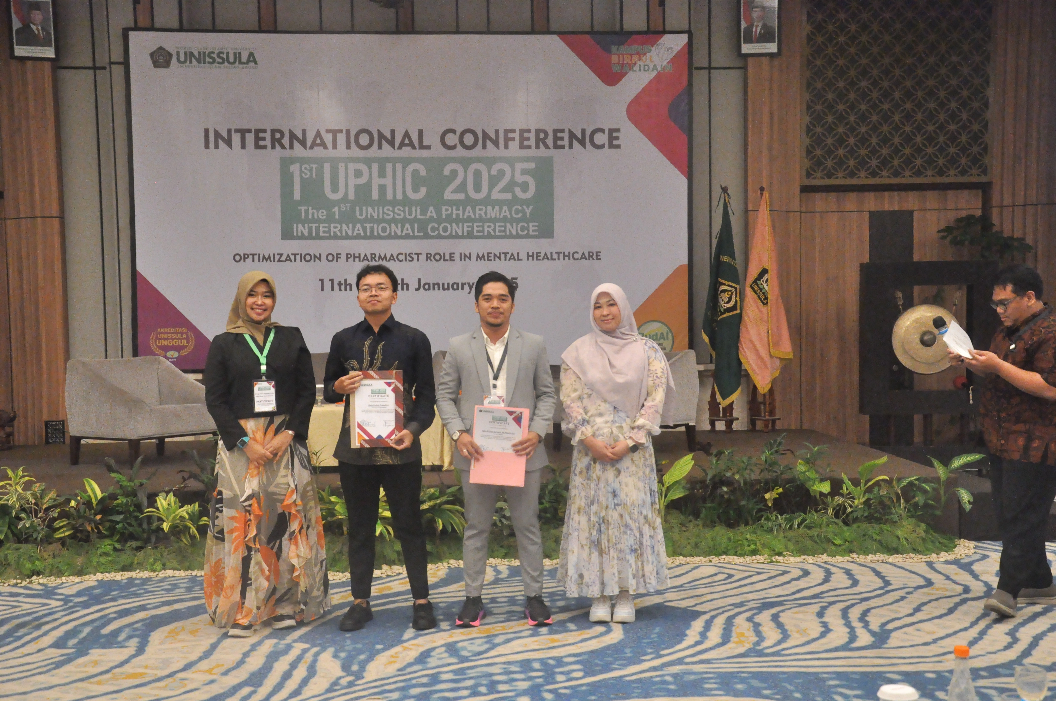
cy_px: 350
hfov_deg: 41.2
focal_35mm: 48
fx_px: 1406
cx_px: 528
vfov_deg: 28.0
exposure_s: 1/160
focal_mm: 32
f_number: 5.6
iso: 3200
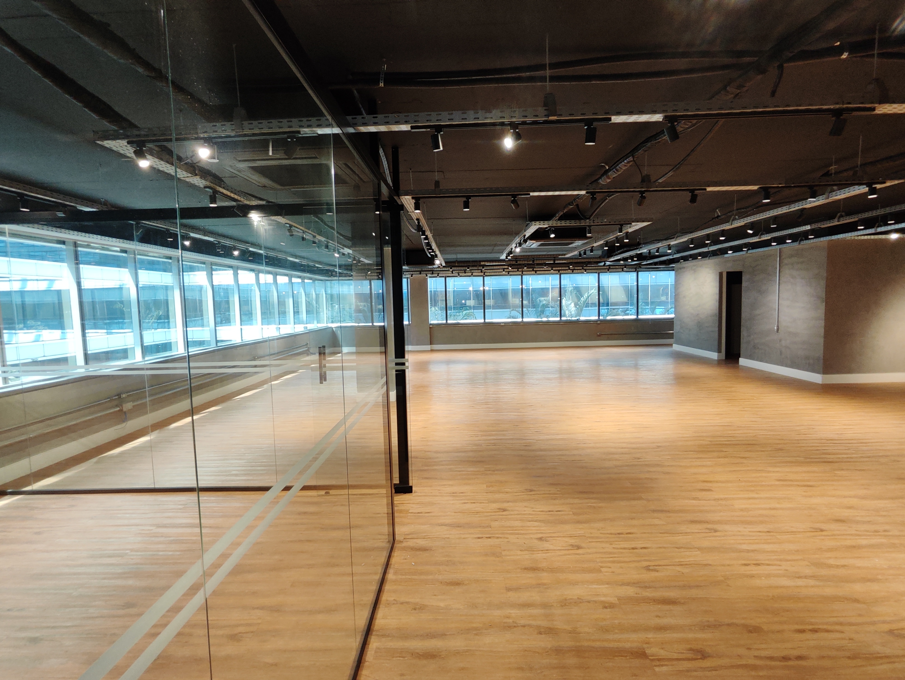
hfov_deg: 94.5
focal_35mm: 16
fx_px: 419
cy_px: 340
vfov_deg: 78.2
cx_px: 452
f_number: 2.2
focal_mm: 1.65
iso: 179
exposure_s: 1/40
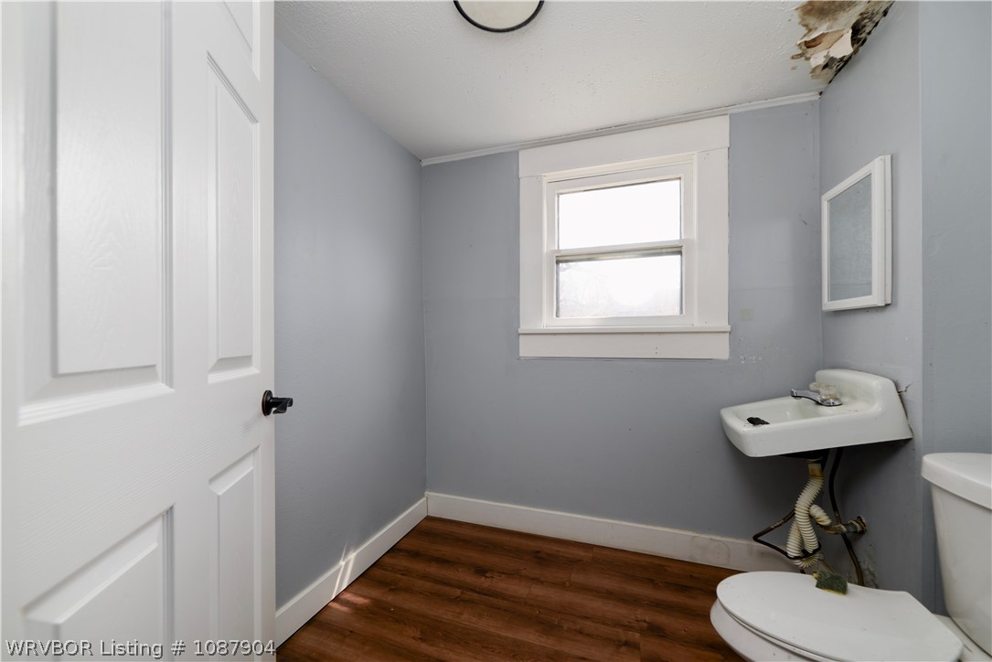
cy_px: 331
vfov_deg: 81.2
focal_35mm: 14
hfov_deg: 104.2
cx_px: 496
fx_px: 386
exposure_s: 1/125
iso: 250
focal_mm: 14
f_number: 7.1
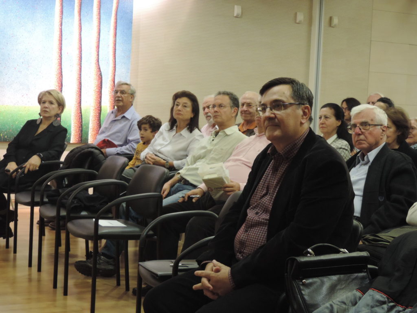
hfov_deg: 27.8
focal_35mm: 70
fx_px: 843
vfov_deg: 21.0
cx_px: 208
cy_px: 156
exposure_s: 1/15
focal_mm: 12.4
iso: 560
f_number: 3.9
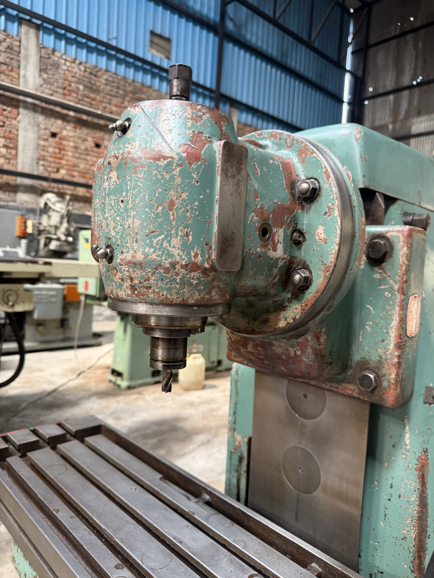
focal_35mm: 24
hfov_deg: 56.8
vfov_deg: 71.6
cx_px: 217
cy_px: 289
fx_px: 401
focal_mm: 6.76
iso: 200
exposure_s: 1/61
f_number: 1.78
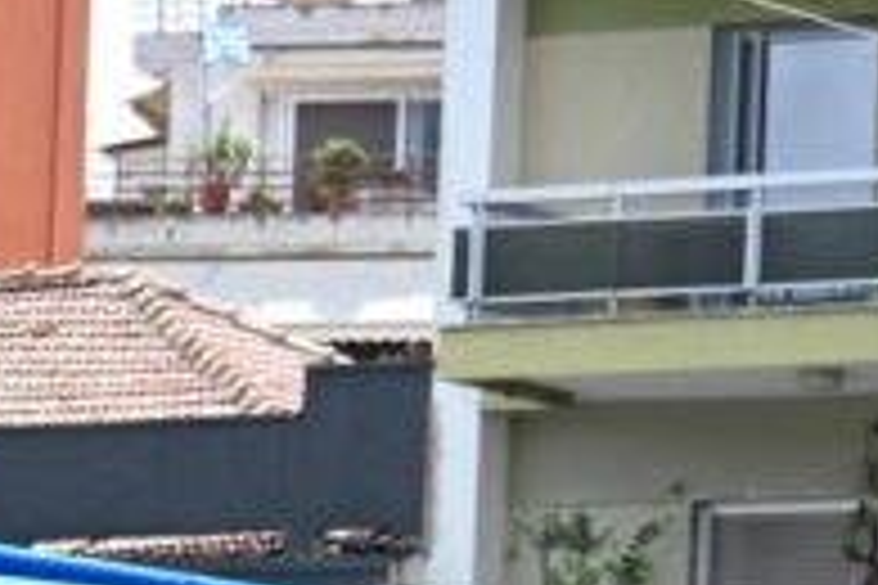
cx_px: -1004
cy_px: 1496
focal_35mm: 393
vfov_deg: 3.4
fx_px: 9584
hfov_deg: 5.1
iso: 100
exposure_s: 1/250
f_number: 5.6
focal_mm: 50
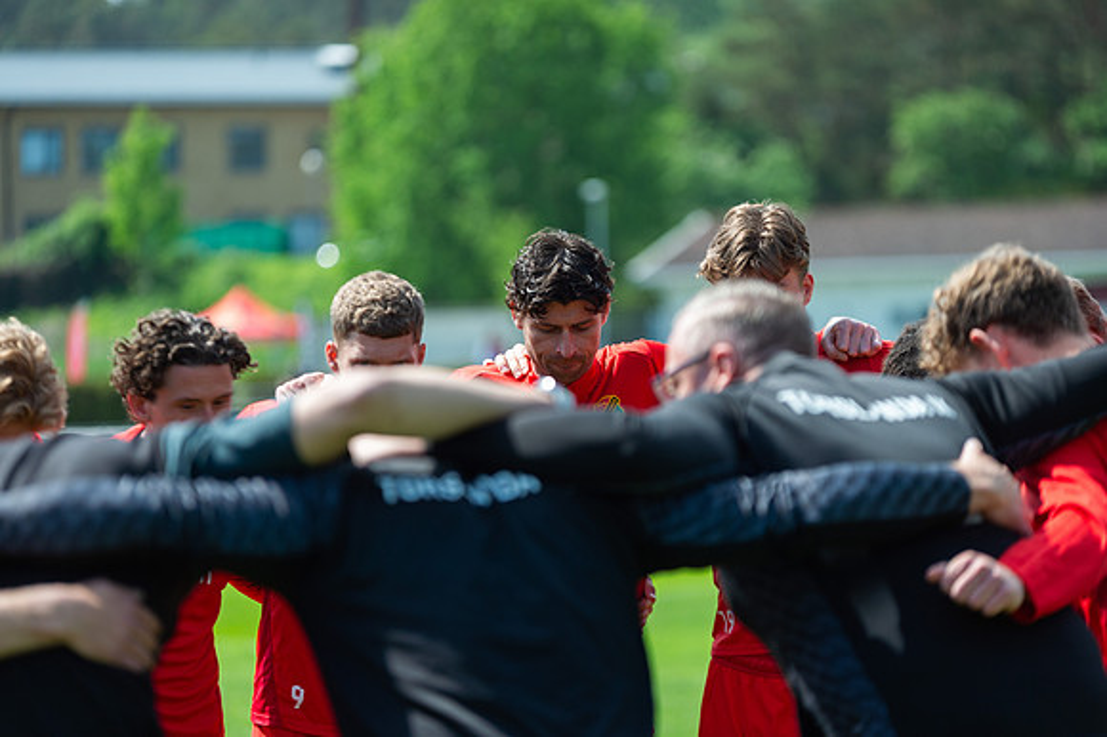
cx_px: 554
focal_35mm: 160
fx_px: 4917
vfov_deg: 8.6
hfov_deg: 12.8
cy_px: 368
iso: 140
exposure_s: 1/2000
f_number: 3.2
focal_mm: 160
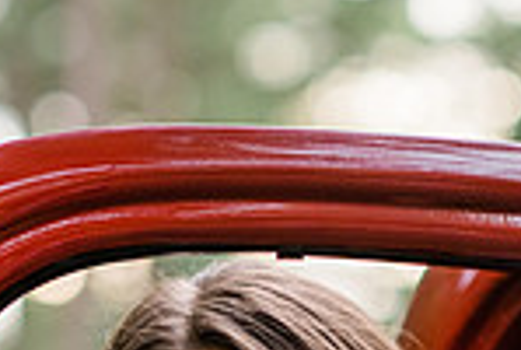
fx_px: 4785
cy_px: 614
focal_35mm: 330
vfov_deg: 4.1
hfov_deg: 6.2
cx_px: 290
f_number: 2.8
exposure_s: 1/320
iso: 640
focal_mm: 85
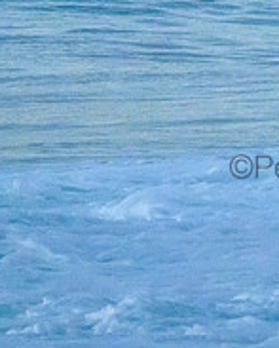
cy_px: -53
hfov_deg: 0.6
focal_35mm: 2765
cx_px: 421
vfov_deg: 0.7
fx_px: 28468
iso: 20000
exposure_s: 1/2000
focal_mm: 800
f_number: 11
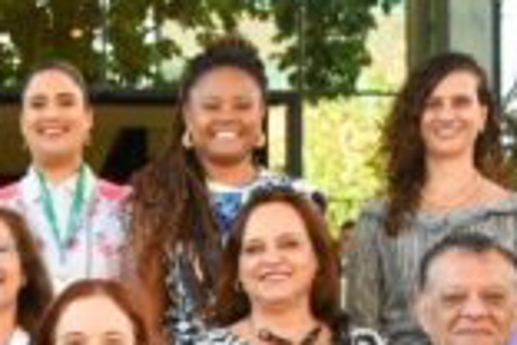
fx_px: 1867
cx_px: -3
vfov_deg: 9.6
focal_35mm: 130
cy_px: 763
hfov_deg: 15.5
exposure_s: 1/125
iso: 500
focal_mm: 18
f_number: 7.1
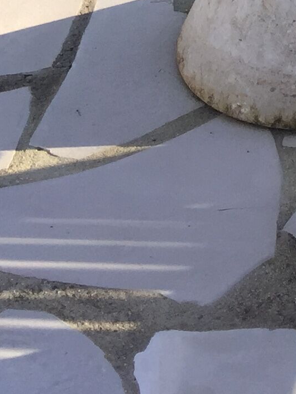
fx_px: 1527
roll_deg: +0.2
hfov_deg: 10.3
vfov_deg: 12.4
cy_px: -467
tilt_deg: -15.0
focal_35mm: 134
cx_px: 575
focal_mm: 4.15
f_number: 2.2
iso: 32
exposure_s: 1/648
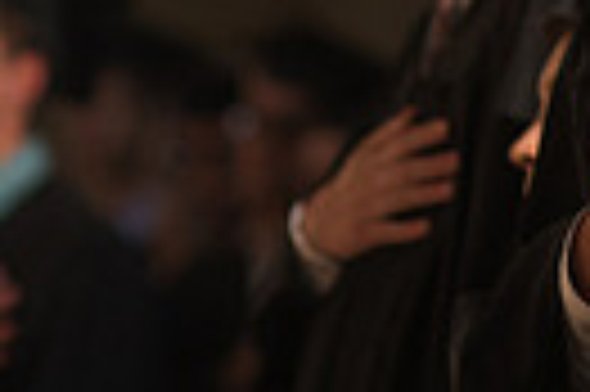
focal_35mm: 375
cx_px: 405
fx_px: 6138
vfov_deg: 3.6
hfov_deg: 5.5
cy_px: -397
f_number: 2
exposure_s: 1/200
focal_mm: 85
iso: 1000
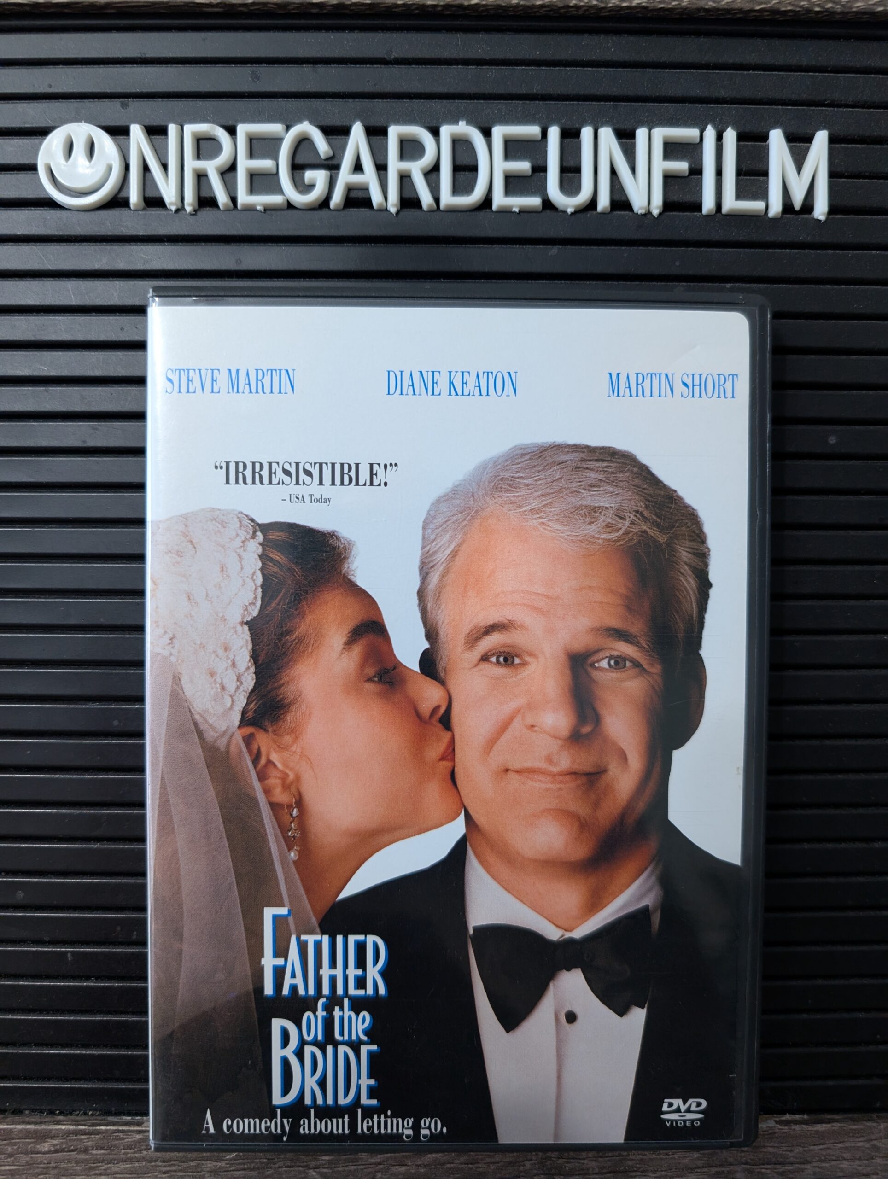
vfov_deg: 71.5
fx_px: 819
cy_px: 590
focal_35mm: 24
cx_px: 444
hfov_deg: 56.9
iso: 150
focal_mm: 6.9
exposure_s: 1/60
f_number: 1.68
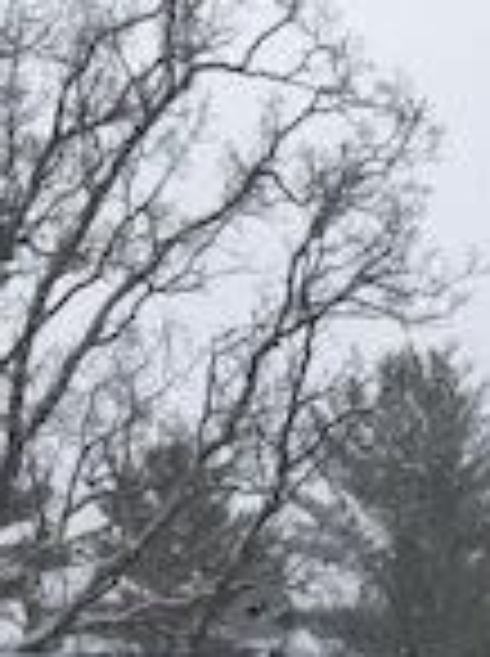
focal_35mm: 123
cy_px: 1390
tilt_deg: -2.7
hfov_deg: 12.0
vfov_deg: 13.4
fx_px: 2328
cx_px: 184
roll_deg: +1.1
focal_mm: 4
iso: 20
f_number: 1.8
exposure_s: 1/960
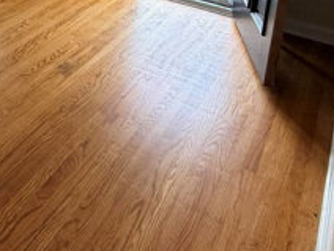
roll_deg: +1.0
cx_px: -13
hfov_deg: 37.5
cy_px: -82
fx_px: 425
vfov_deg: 27.1
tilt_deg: -13.5
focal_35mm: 44
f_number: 2.2
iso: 125
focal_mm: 2.22
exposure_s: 1/121
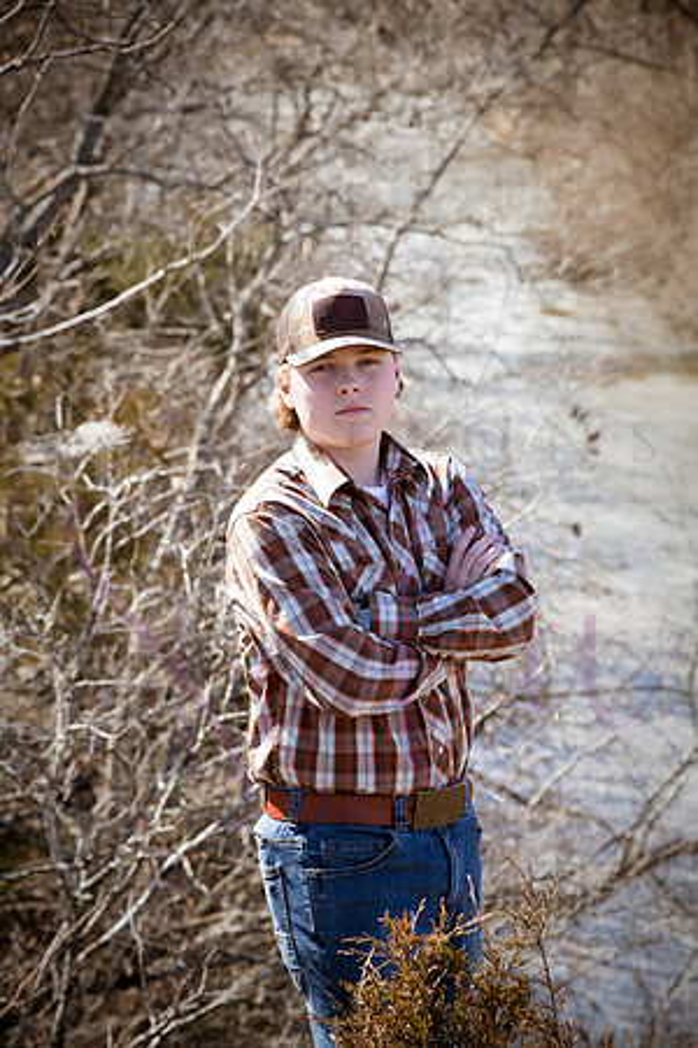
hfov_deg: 10.2
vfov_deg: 15.2
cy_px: 524
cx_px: 349
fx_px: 3926
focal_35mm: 135
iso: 800
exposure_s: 1/320
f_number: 10
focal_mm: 135
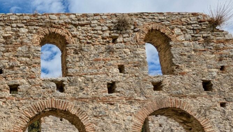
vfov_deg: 27.3
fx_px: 247
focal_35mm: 40
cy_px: 145
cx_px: 6
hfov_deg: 43.9
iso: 52
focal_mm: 2.35
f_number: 2.2
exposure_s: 1/2326
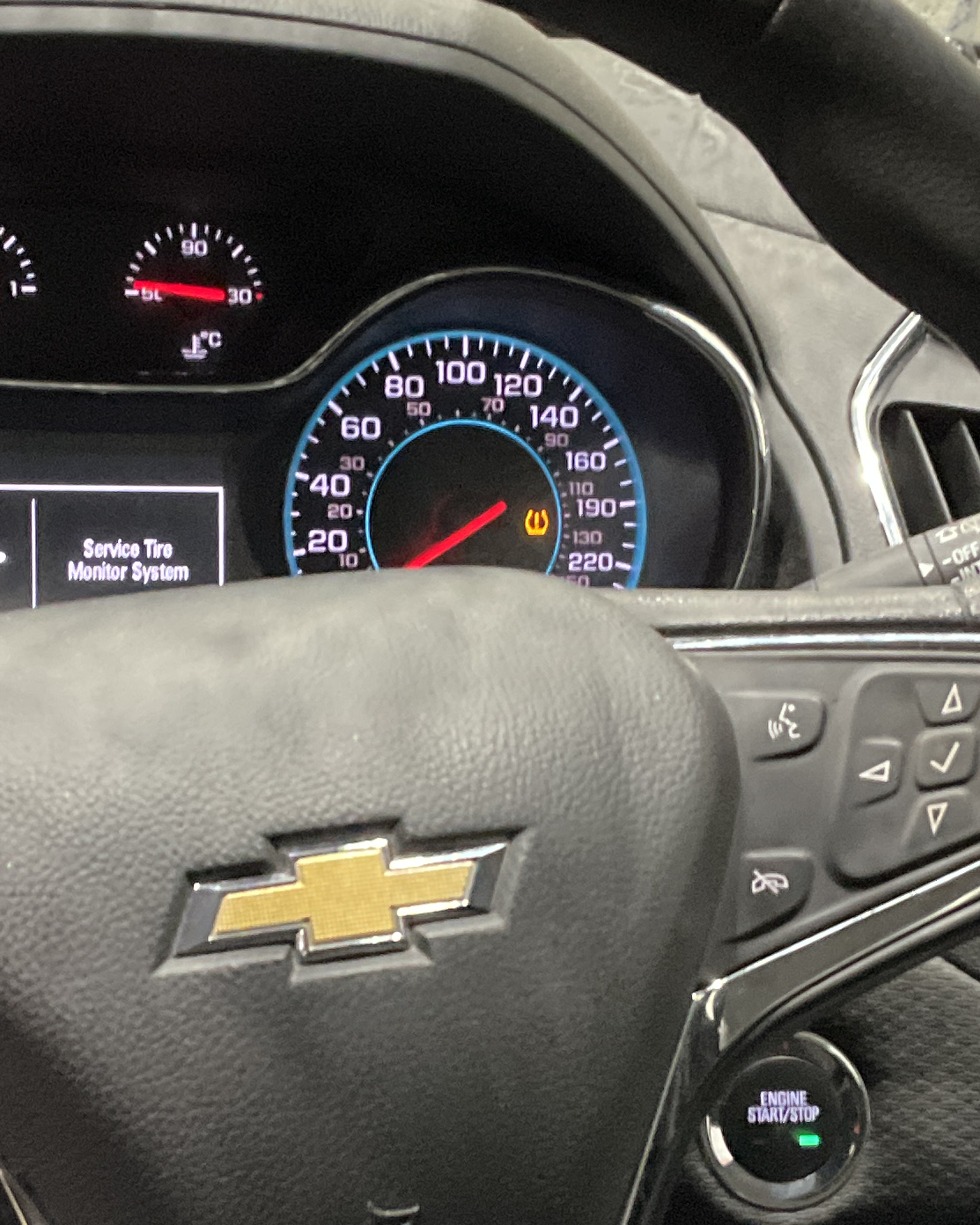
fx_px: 2974
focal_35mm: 82
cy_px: 790
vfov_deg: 23.2
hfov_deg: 18.7
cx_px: 430
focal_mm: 3
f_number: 1.8
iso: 320
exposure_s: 1/40
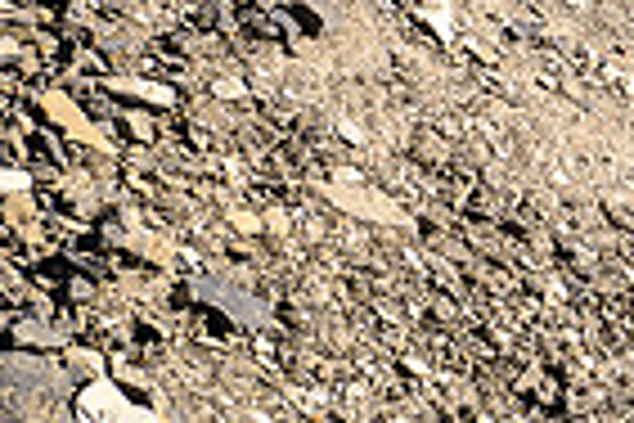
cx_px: 1272
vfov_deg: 13.2
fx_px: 1814
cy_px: 79
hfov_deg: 15.7
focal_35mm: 103
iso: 200
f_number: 8
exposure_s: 1/200
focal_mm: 12
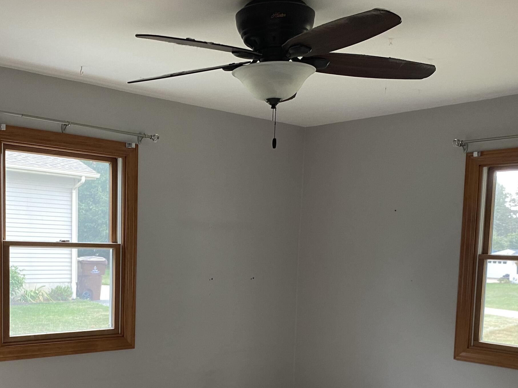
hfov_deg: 43.4
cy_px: 309
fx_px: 643
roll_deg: -1.3
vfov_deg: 32.7
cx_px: 186
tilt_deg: -4.4
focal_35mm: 43
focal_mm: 4.25
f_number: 1.8
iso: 100
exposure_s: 1/60
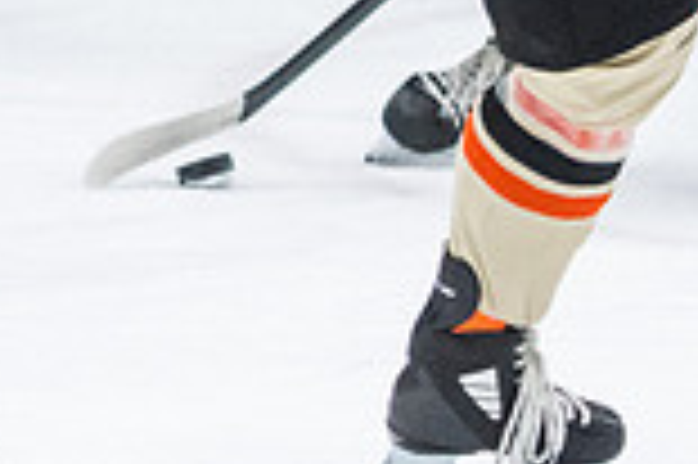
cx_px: -500
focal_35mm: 752
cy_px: -635
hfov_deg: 2.7
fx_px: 14565
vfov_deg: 1.8
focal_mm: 105
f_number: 2.8
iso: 2500
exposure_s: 1/640
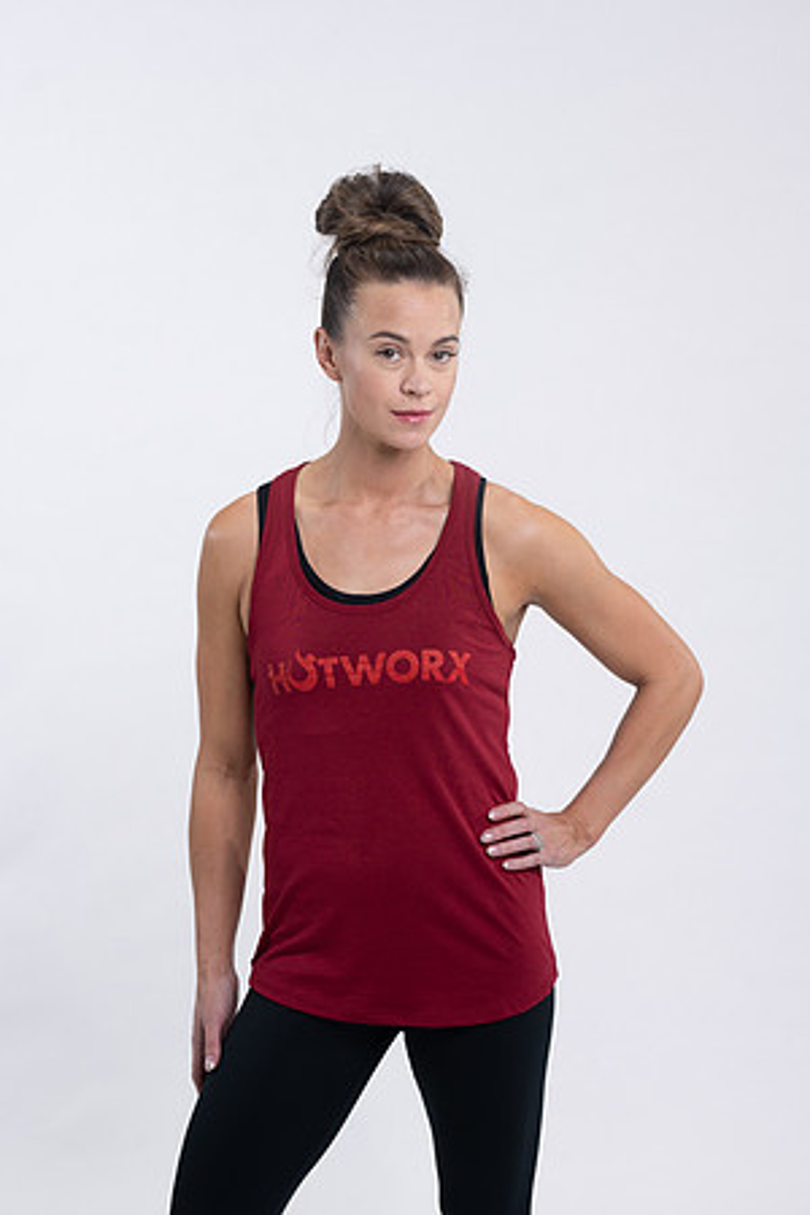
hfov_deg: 16.1
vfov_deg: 23.9
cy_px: 608
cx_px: 405
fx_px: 2869
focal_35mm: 85
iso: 200
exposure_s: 1/125
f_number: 4
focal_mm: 85
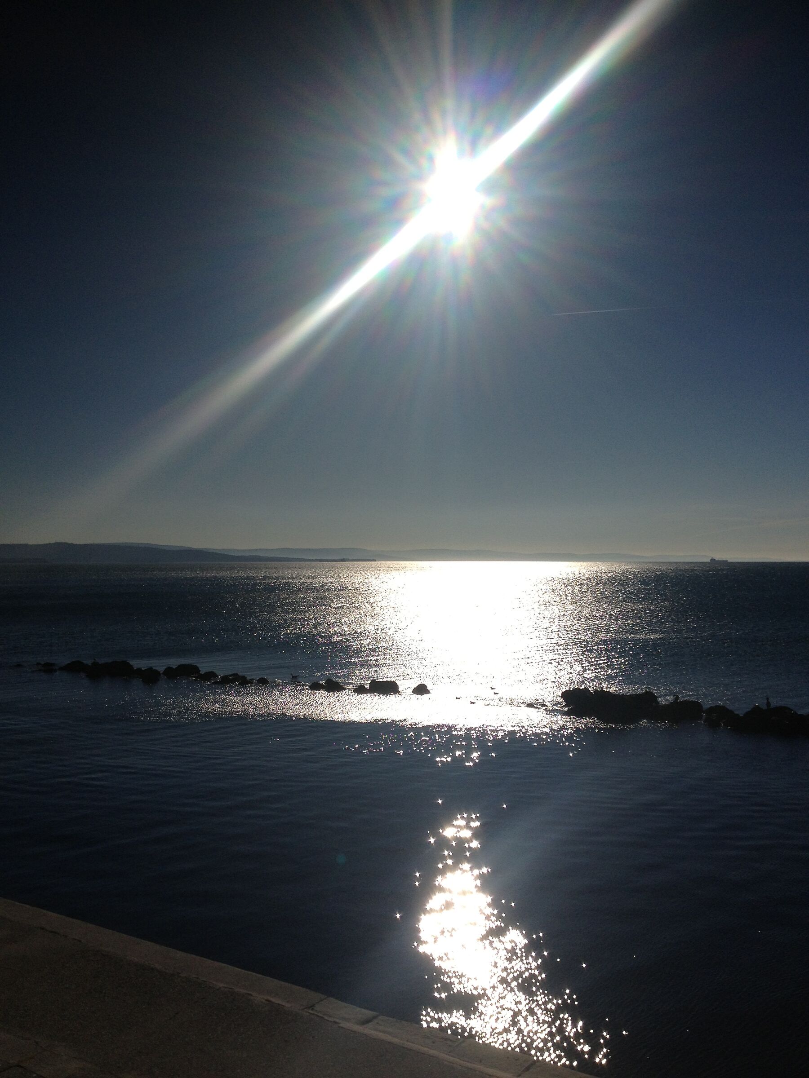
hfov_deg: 40.7
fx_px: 1091
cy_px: 539
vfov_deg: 52.6
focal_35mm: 35
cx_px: 404
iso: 50
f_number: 2.4
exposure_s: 1/11111
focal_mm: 4.28
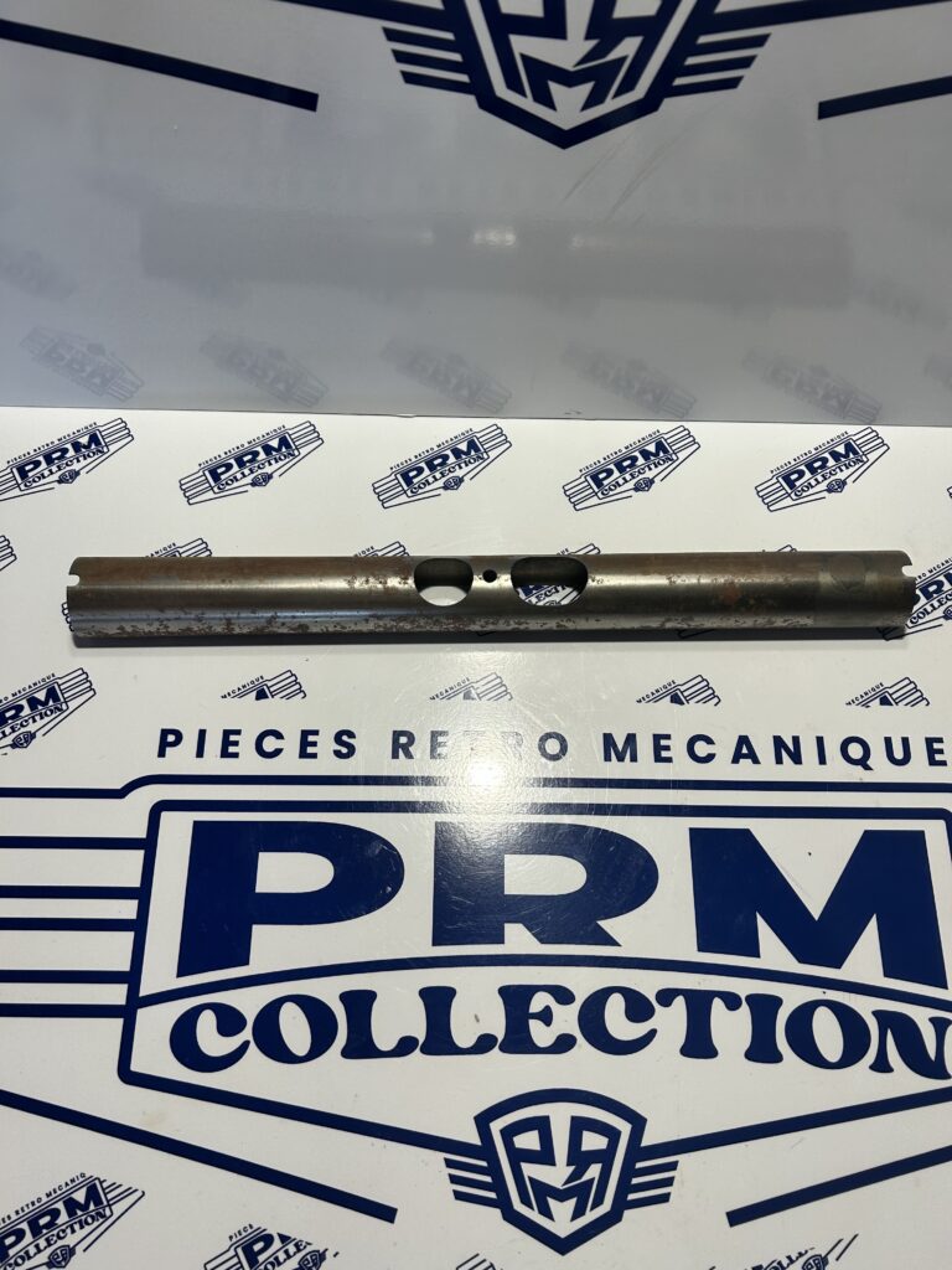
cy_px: 635
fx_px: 953
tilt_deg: -69.0
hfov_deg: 53.1
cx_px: 476
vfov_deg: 67.3
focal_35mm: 26
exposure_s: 1/316
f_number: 1.5
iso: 50
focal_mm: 5.7
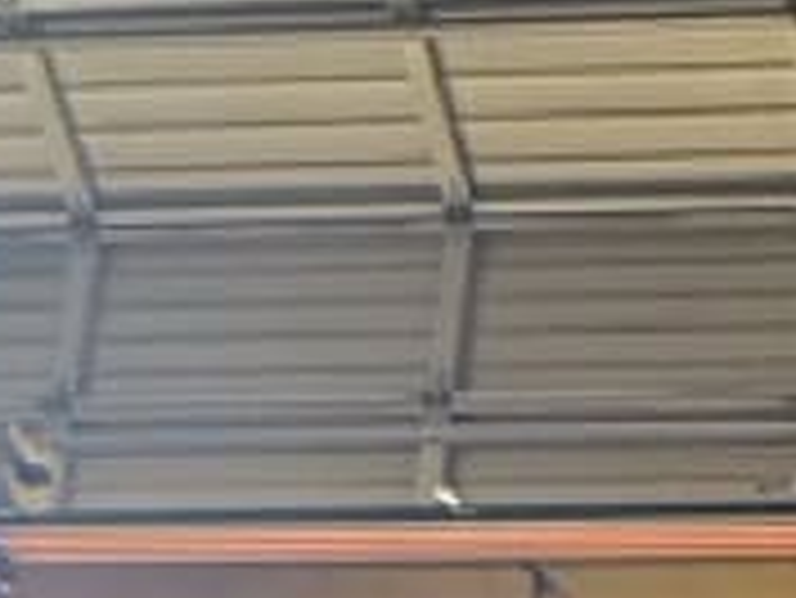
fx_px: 2324
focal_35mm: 101
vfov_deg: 11.9
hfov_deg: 14.4
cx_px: 1808
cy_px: 1434
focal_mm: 2.2
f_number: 2.2
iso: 250
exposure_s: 1/120
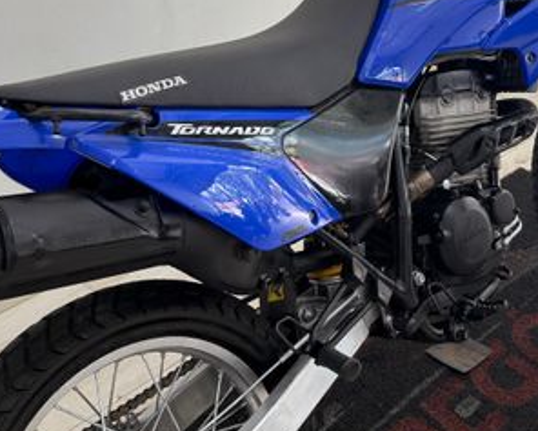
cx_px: 358
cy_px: 136
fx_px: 717
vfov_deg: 33.1
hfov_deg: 40.6
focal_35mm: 45
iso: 64
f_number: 1.78
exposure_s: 1/140
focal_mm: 6.76
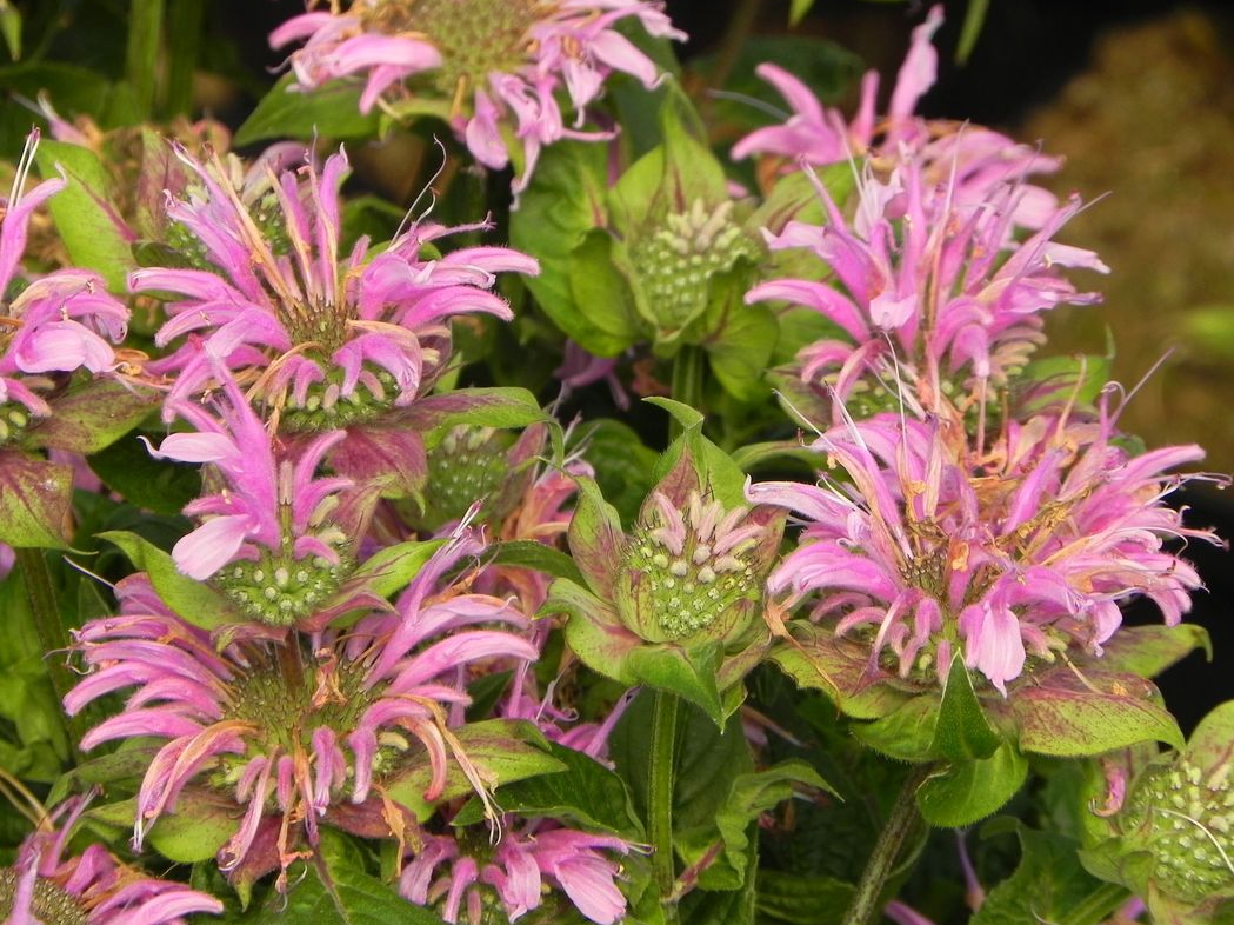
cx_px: 609
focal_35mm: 296
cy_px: 461
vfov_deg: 5.0
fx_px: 10548
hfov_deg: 6.7
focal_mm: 51.8
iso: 160
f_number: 5
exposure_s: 1/640
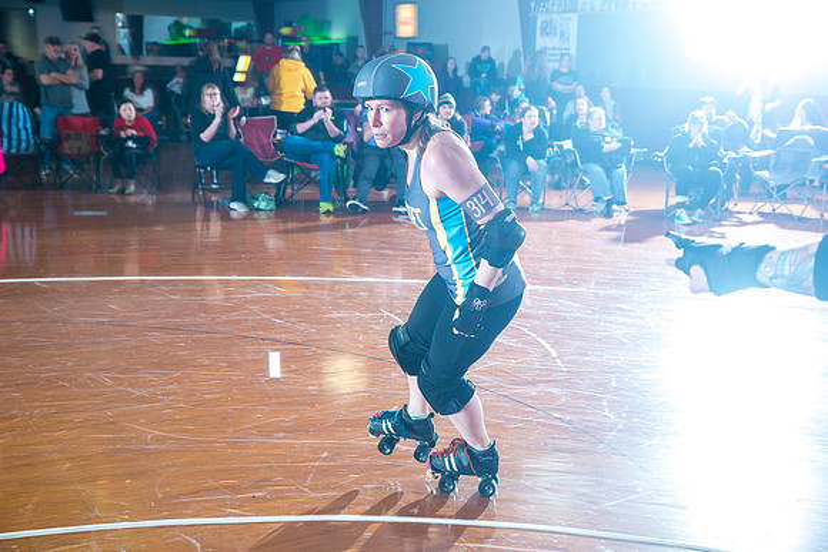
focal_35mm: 50
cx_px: 414
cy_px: 276
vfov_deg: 27.0
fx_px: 1150
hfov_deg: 39.6
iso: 800
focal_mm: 50
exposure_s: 1/160
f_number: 5.6
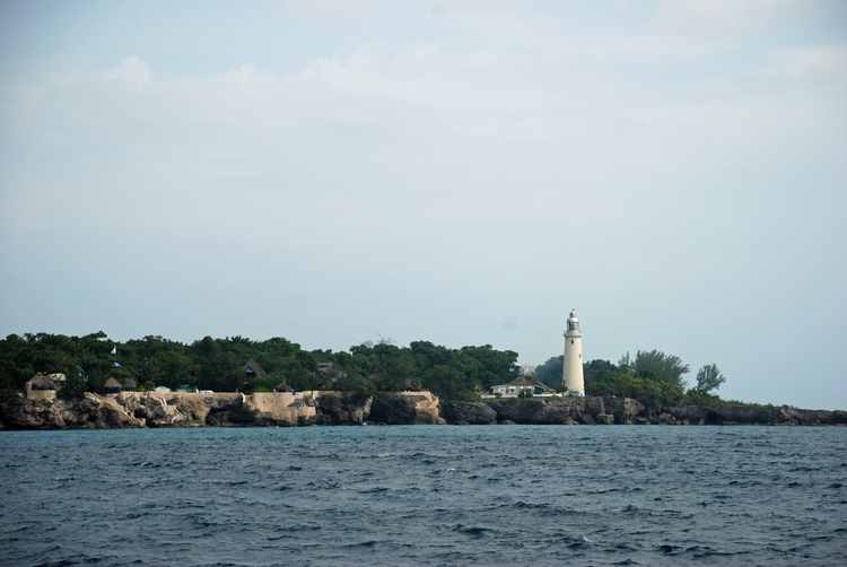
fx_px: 3180
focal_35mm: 135
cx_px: 424
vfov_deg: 10.2
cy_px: 284
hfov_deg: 15.2
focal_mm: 90
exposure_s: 1/500
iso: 125
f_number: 5.6
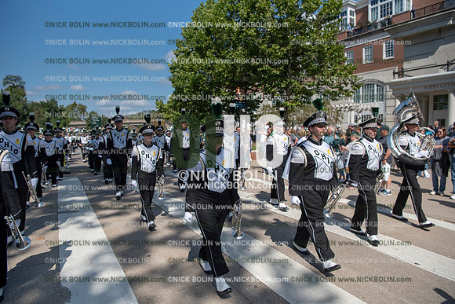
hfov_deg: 73.7
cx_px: 228
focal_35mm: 24
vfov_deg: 53.2
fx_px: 303
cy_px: 152
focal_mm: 24
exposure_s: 1/4000
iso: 400
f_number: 5
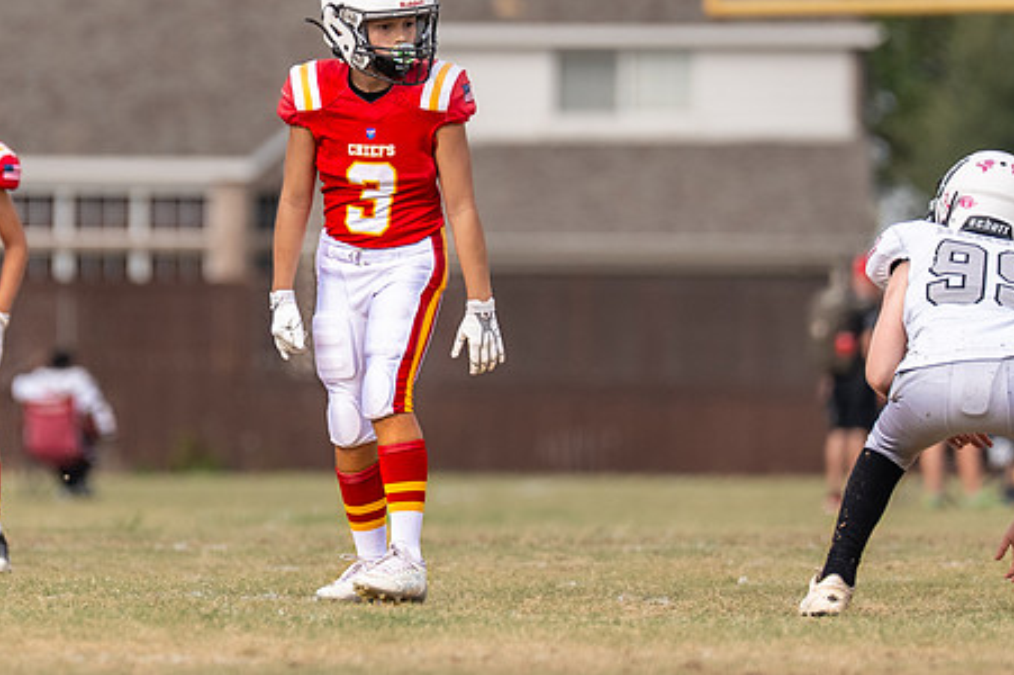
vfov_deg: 2.0
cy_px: 210
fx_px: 18942
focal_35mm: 673
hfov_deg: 3.1
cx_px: 305
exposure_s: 1/2000
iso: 160
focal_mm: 200
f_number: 2.8
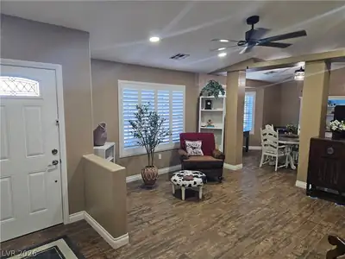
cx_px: 172
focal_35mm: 23
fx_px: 229
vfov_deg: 58.9
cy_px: 130
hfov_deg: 73.9
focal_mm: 6.3
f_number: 1.7
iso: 500
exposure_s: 1/120
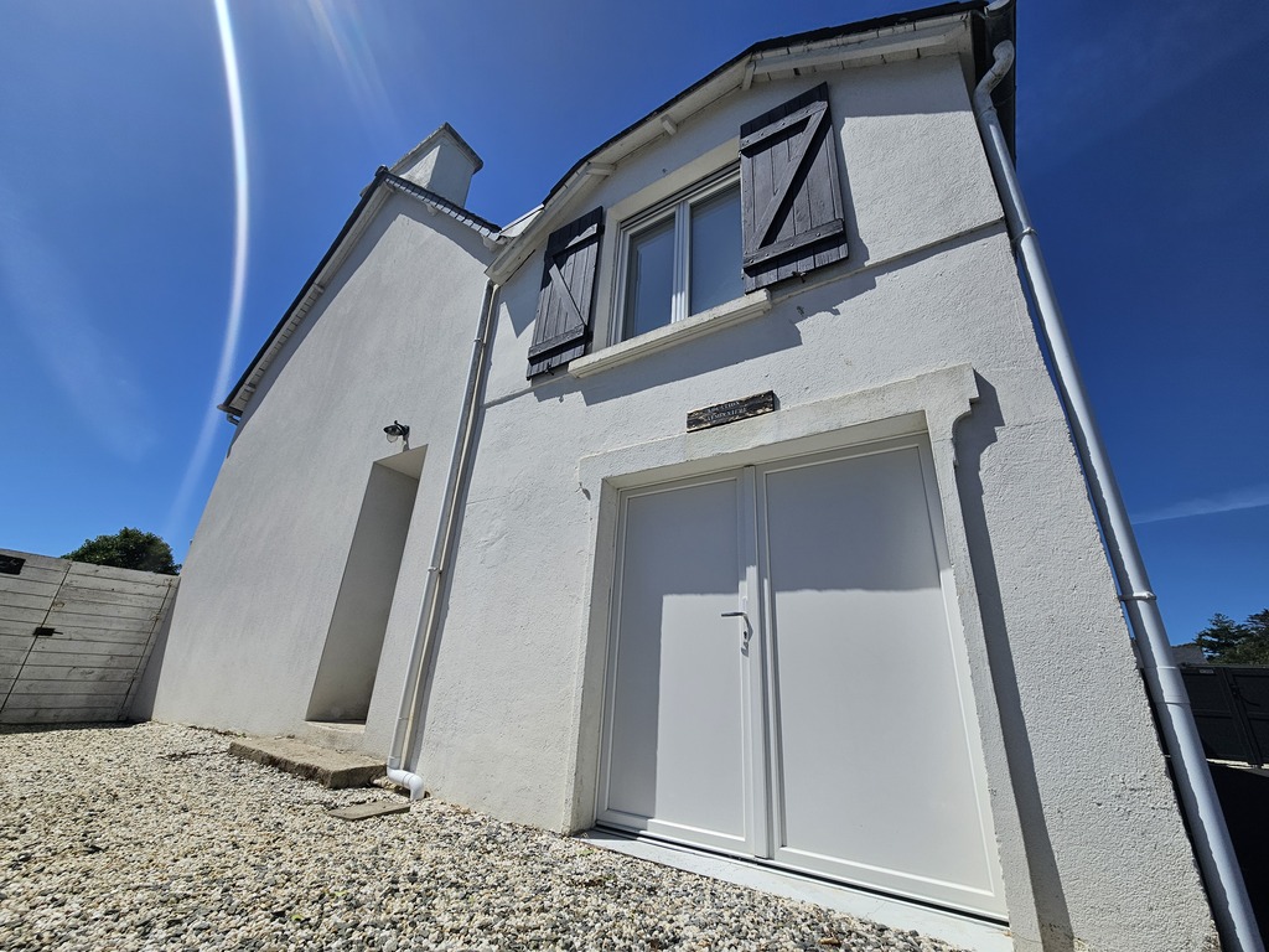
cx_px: 634
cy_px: 476
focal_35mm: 13
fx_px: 477
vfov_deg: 89.9
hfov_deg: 106.2
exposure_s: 1/5061
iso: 50
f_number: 2.2
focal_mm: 2.2
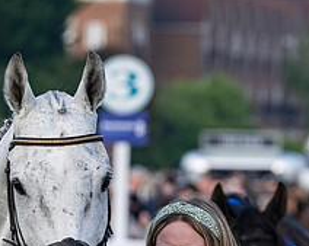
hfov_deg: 3.1
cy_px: 253
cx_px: 99
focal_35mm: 616
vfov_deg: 2.5
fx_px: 5626
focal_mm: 125
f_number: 4
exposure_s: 1/1600
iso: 400
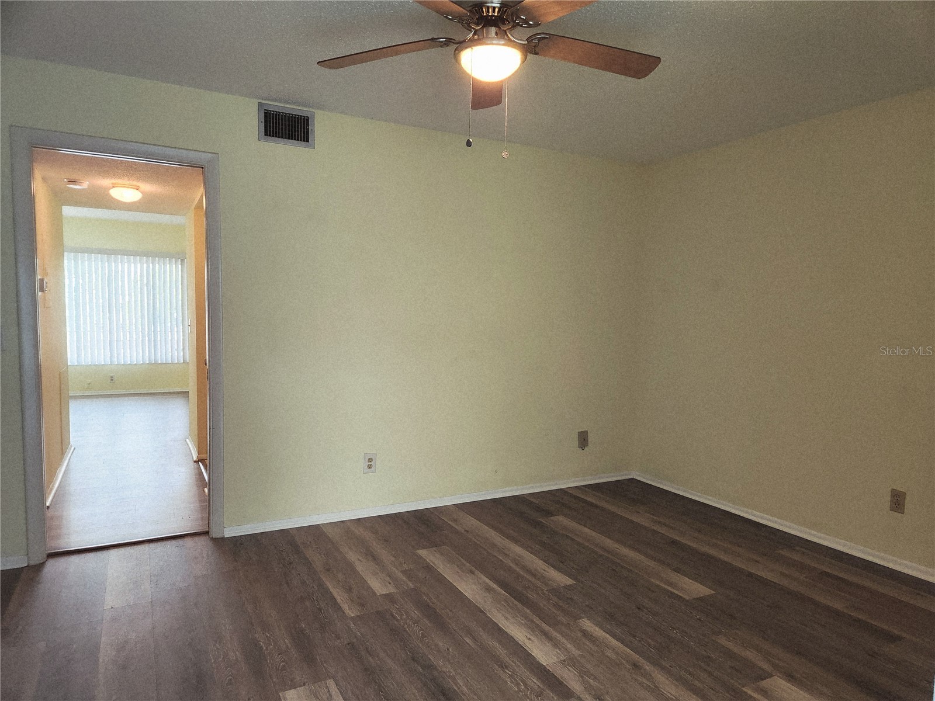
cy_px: 350
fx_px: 621
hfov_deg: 73.9
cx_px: 468
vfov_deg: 58.9
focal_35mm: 23
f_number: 1.8
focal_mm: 5.4
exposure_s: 1/120
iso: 250
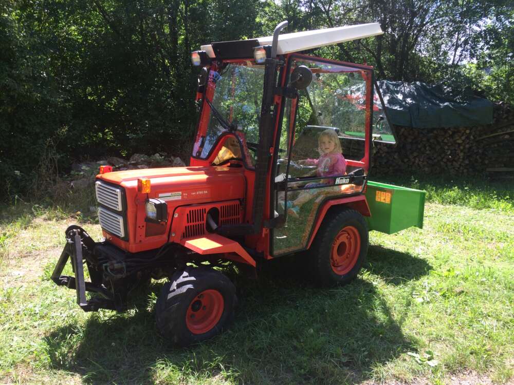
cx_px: 257
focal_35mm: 29
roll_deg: -0.1
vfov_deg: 48.2
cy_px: 192
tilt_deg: -11.4
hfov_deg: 61.7
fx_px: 431
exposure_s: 1/423
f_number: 2.2
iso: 32
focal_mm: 4.15
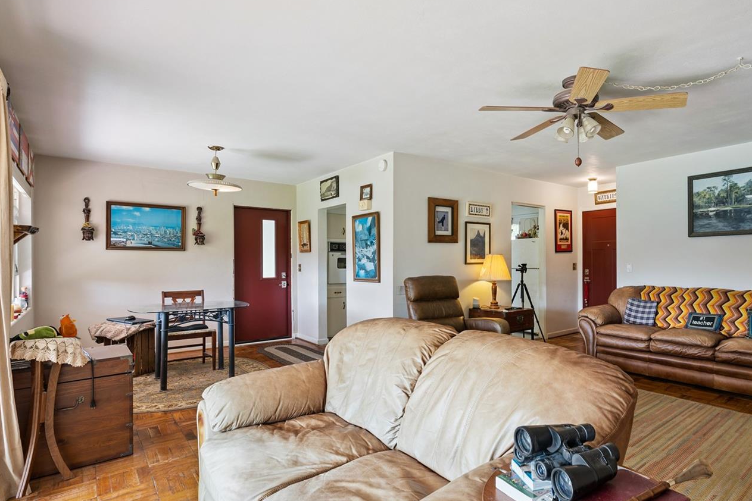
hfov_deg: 83.9
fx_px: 410
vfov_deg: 62.8
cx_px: 454
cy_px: 261
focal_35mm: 20
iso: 200
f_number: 9
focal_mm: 15.5
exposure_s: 1/10
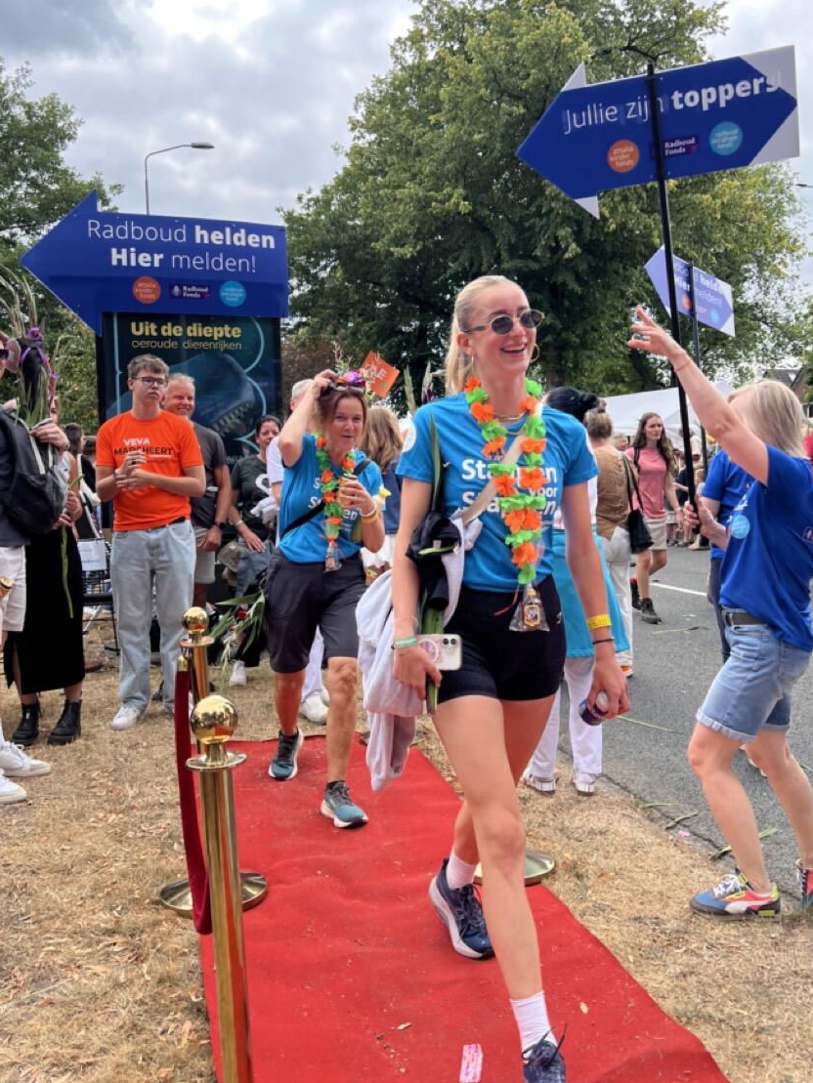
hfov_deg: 46.8
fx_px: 939
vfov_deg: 59.9
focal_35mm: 30
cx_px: 417
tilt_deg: -1.9
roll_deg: +1.7
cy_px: 492
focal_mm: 5.7
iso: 50
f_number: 1.5
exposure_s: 1/1412
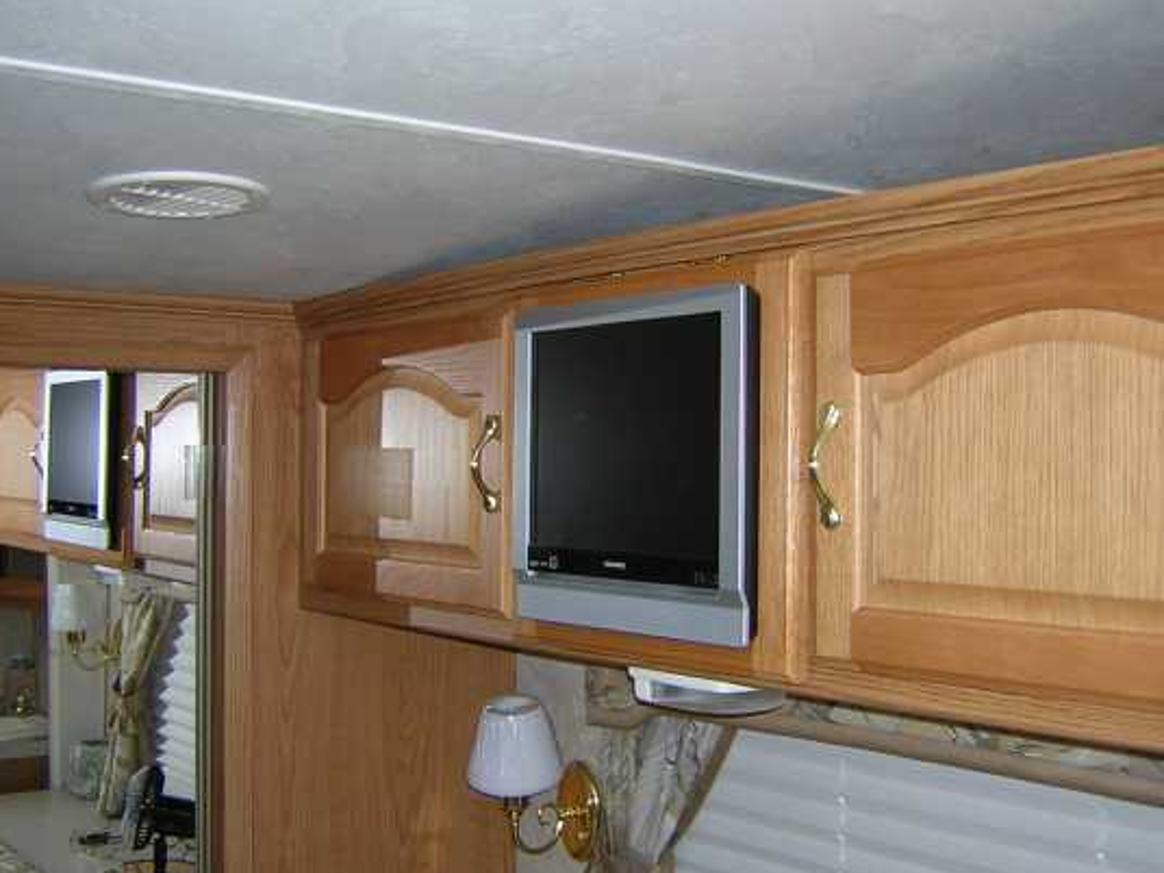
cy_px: 410
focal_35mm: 43
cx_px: 608
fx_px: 1446
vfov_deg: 33.6
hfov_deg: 43.8
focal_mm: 4.7
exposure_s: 1/60.1
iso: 100
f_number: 2.6
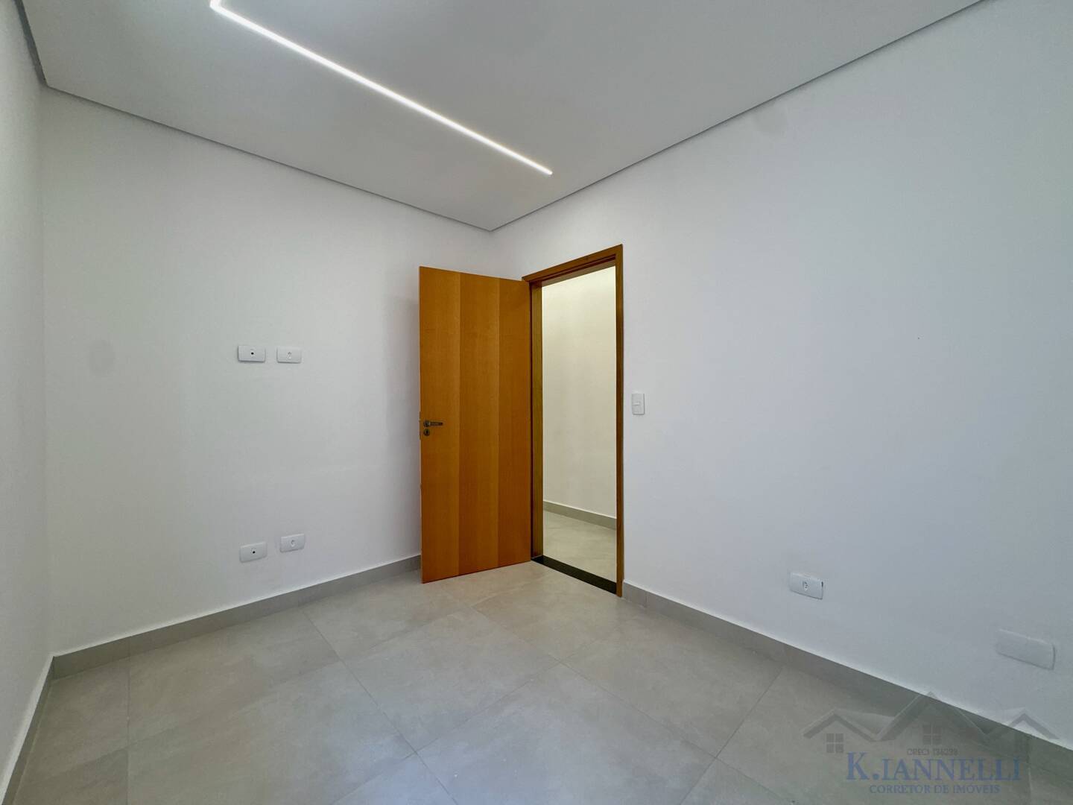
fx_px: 434
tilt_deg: -1.1
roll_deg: +0.1
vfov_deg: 85.7
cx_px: 536
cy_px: 402
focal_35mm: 14
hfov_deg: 102.1
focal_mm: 2.22
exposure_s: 1/120
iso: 80
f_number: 2.2
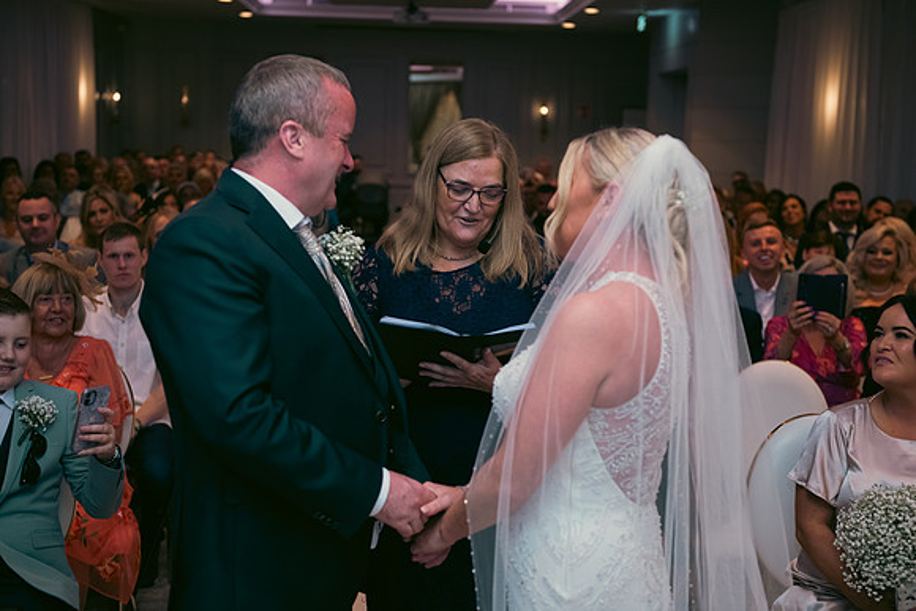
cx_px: 458
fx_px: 1323
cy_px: 306
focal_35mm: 52
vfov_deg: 26.0
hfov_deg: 38.2
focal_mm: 52
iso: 800
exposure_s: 1/160
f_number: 3.5
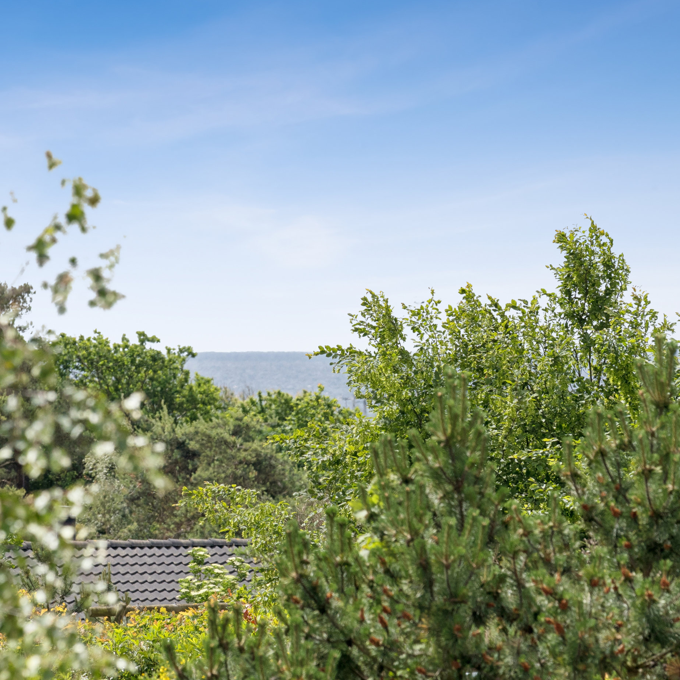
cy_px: 361
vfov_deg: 5.7
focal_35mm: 310
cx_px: 219
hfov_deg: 5.6
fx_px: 6890
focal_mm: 150
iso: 250
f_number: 6.3
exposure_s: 1/2000
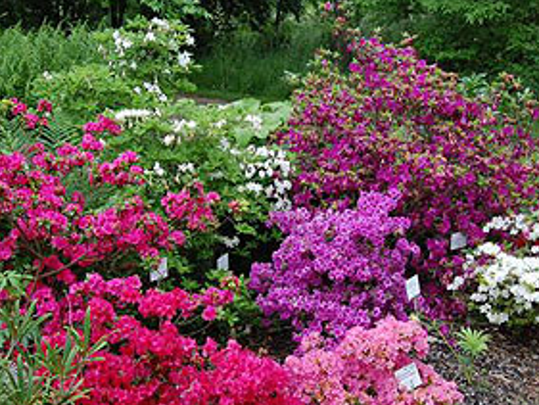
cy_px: 240
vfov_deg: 24.4
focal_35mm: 60
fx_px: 935
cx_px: 276
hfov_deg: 32.2
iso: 1600
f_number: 9
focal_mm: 26
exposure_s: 1/320
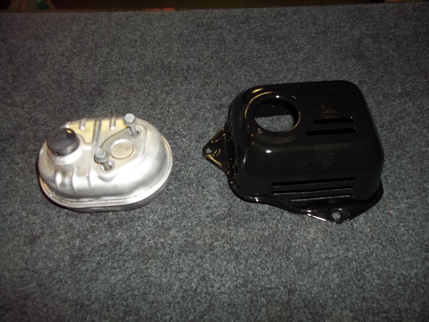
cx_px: 214
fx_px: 397
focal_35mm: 32
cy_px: 161
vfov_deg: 44.2
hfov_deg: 56.8
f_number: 2.9
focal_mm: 5.7
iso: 80
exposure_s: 1/30
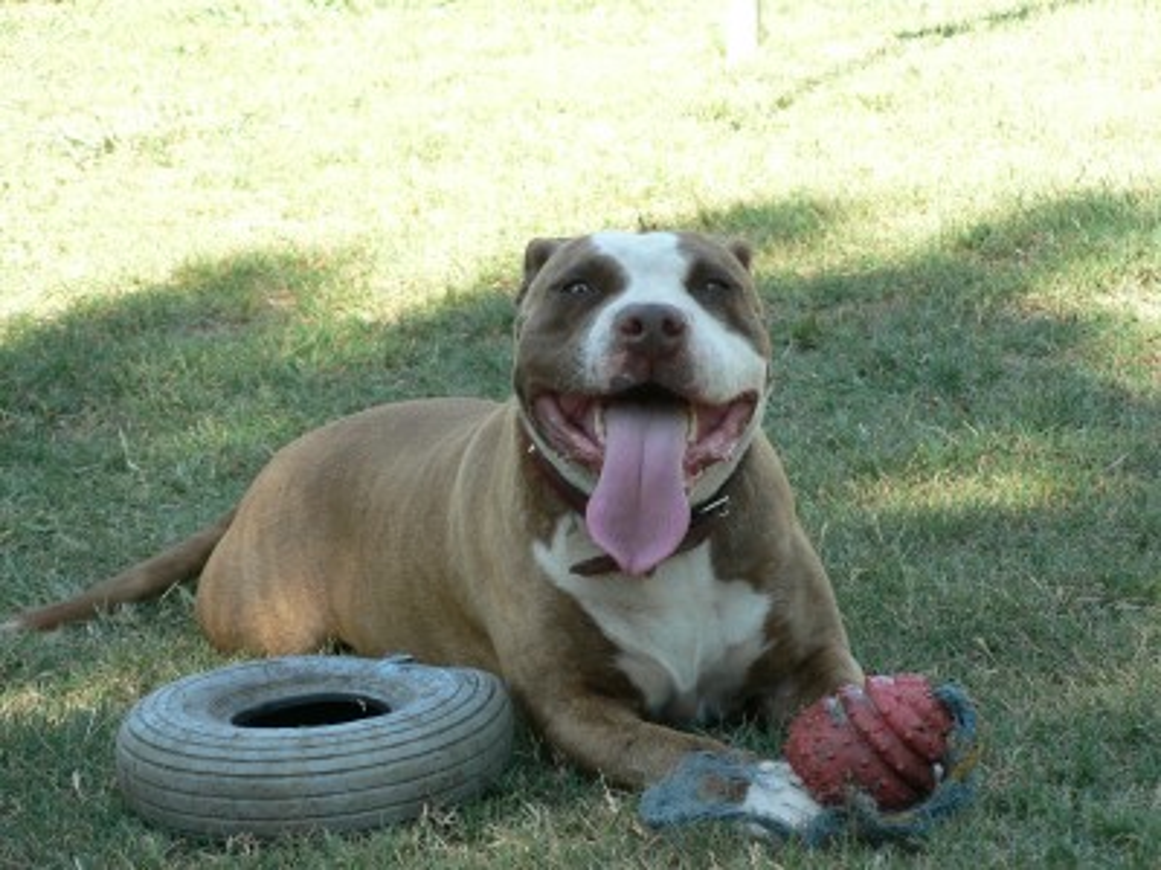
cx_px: 580
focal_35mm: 117
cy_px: 435
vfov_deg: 12.7
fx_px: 3924
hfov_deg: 16.8
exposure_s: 1/125
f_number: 3.2
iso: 80
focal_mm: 19.5
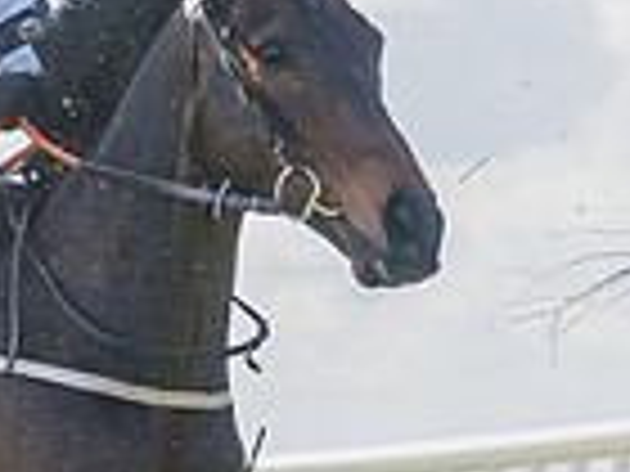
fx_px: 11429
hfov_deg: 3.2
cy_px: 342
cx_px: 7
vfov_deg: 2.4
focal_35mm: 628
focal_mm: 84
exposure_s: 1/2000
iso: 400
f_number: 4
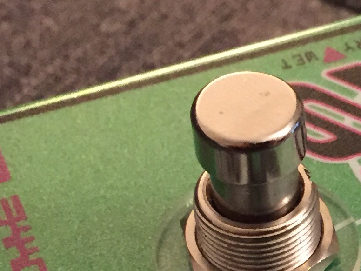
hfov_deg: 15.2
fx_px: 1272
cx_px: 495
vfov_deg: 11.9
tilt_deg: -52.3
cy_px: 335
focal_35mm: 122
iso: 250
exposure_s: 1/15
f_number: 2.2
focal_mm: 4.15
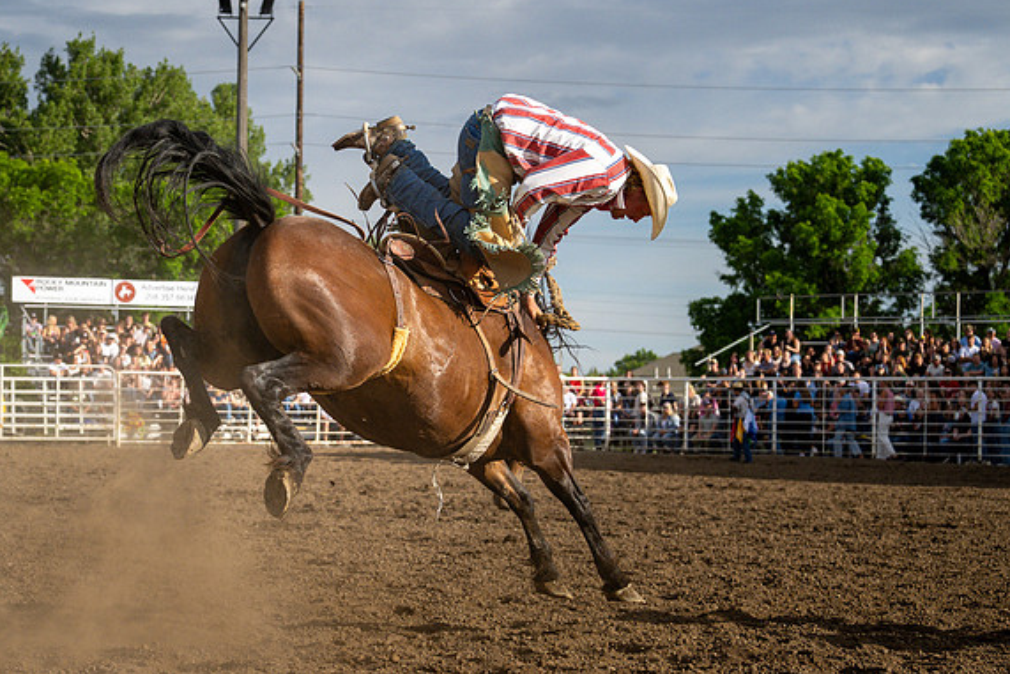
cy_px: 342
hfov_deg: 25.9
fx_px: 2189
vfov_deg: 17.5
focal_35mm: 78
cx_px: 404
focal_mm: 57
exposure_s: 1/10000
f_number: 3.5
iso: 800
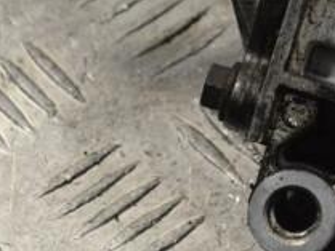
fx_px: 2082
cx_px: 388
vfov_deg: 6.9
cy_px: -14
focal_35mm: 215
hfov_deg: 9.1
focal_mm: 52
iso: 3200
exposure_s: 1/320
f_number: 9
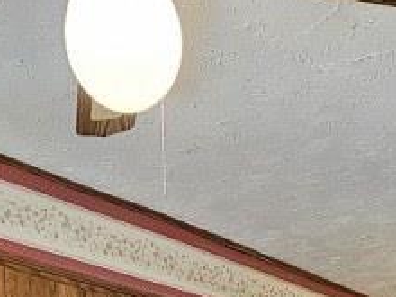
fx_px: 721
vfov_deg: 15.3
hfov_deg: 30.6
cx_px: 249
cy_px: 684
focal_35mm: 63
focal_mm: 2.2
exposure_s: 1/60
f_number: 2.2
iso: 125
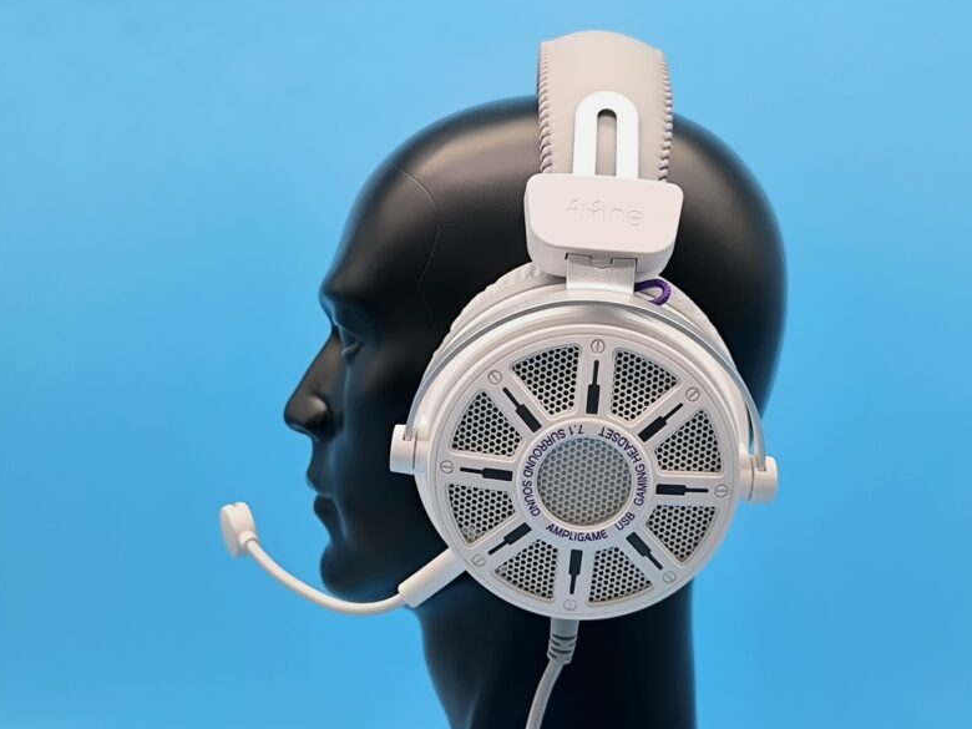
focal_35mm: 40
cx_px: 485
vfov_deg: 36.0
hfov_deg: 46.8
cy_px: 366
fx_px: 1123
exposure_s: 1/100
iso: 160
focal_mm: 6.14
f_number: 1.65
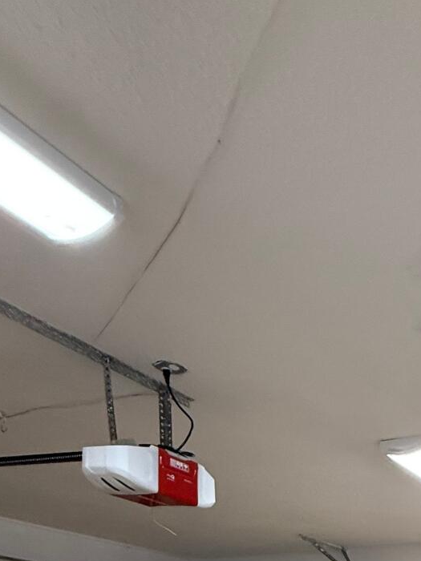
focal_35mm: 40
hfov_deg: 29.6
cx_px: 532
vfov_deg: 32.6
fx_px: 649
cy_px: 758
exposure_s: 1/120
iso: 320
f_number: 2.2
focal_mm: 2.22
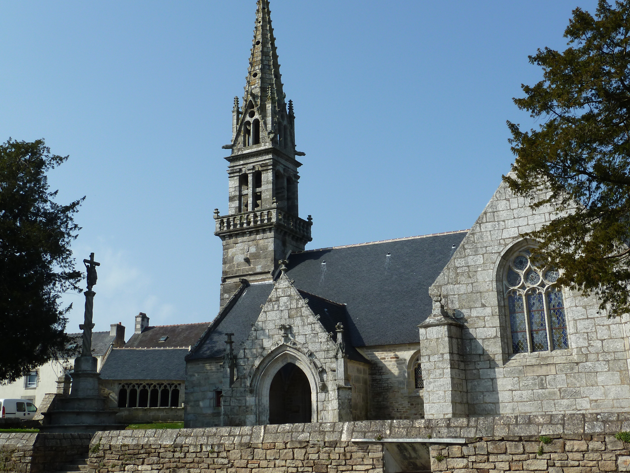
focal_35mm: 42
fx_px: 764
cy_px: 207
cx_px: 351
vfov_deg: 34.3
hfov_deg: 44.7
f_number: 5
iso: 80
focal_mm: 6.1
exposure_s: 1/400
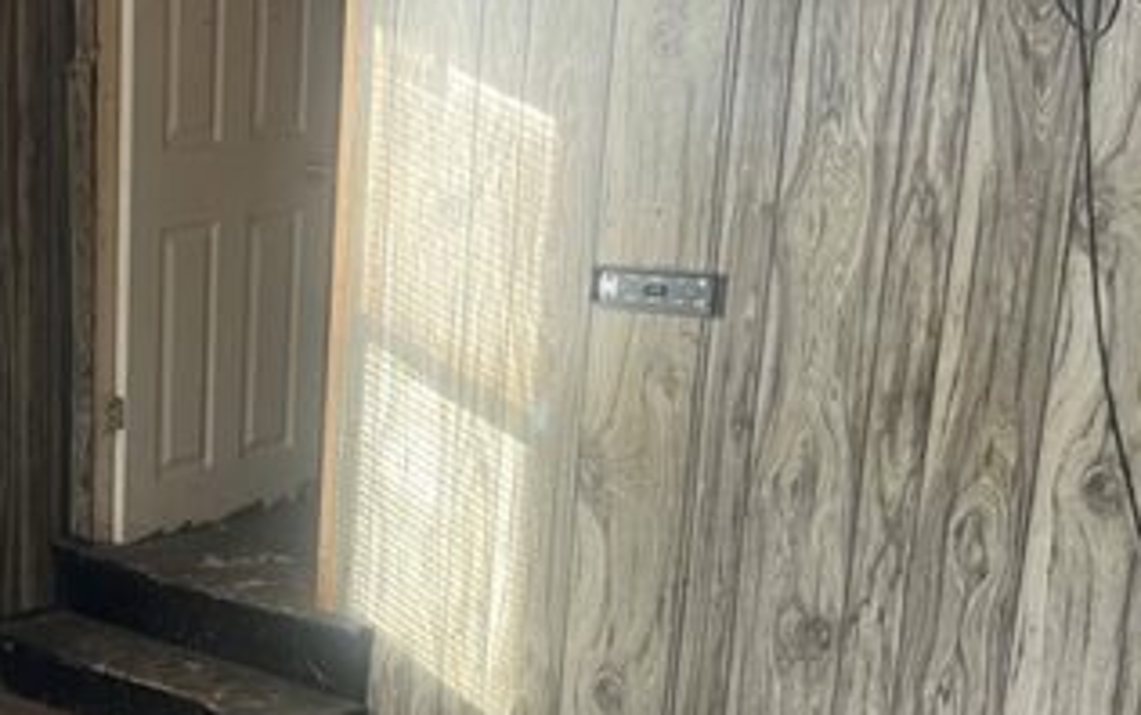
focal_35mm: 67
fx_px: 2085
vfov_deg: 19.0
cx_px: -184
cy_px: 675
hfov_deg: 27.4
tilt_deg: -17.6
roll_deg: +2.3
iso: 200
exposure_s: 1/60
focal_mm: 5.1
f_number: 1.6
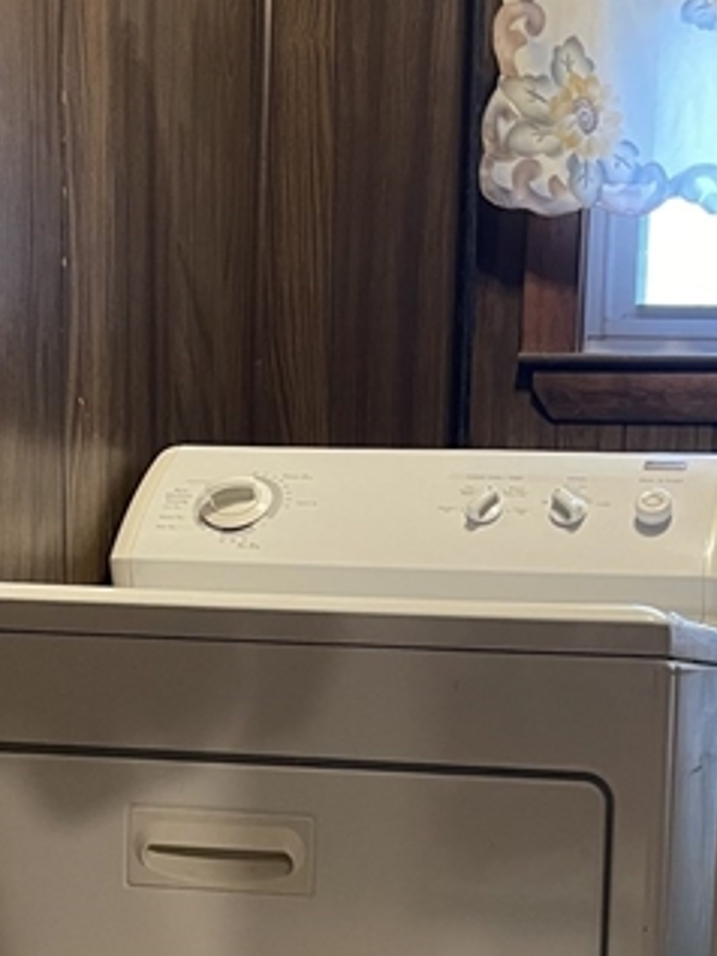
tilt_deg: -4.1
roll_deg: -2.0
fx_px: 1739
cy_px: 838
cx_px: 560
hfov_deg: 23.0
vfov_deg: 29.6
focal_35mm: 63
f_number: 1.6
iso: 320
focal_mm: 4.2
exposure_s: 1/60
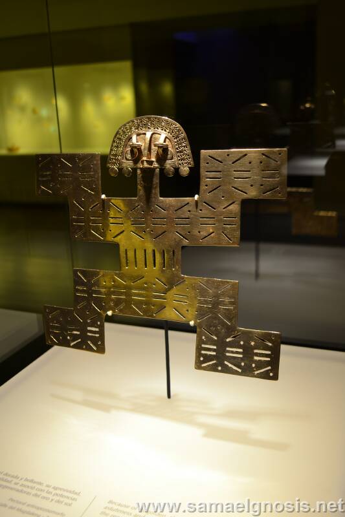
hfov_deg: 36.9
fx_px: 518
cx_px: 172
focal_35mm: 36
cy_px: 258
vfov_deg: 53.1
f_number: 4.5
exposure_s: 1/6
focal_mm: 24
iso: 100
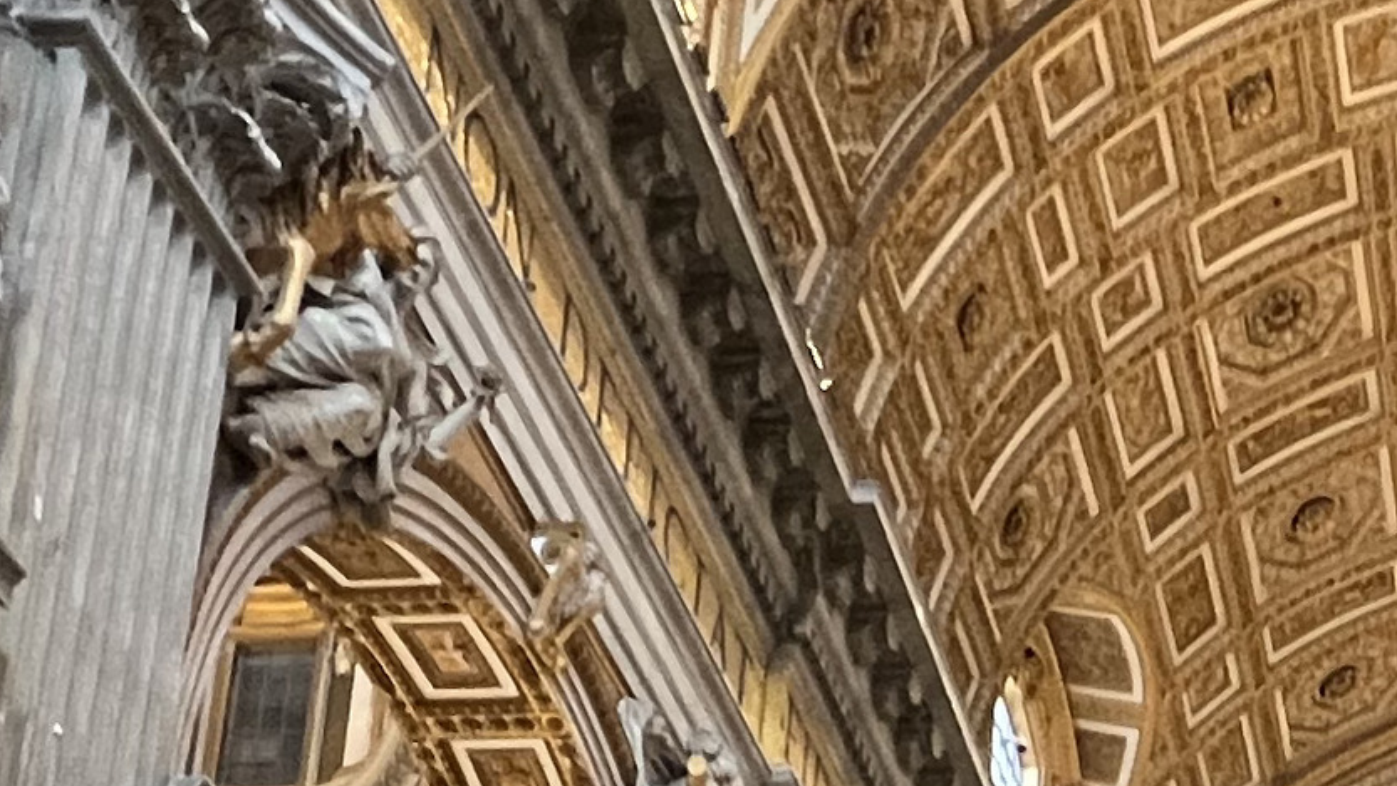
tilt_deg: +14.8
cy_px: 1795
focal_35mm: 68
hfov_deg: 28.4
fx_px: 2519
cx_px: 1509
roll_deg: -0.3
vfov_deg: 13.6
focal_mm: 1.57
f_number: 1.8
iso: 400
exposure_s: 1/50
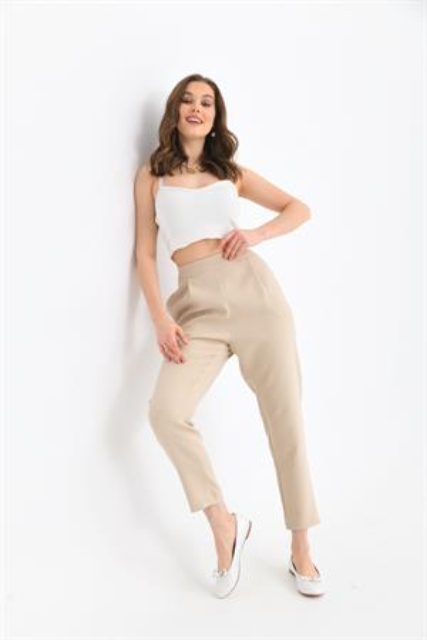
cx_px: 214
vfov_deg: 42.7
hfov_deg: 29.2
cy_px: 320
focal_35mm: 46
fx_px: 818
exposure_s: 1/125
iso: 160
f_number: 6.3
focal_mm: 46
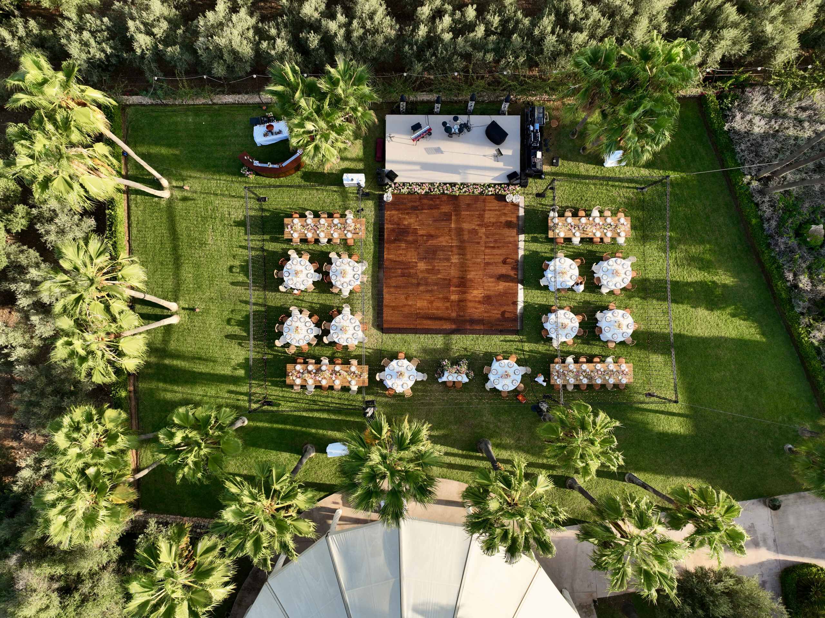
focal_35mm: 24
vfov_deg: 56.8
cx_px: 412
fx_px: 572
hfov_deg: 71.6
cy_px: 309
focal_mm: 12.29
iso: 200
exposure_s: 1/640
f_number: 2.8
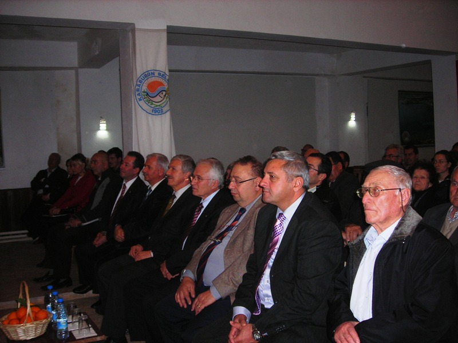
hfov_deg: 49.0
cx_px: 229
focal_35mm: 38
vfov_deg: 37.7
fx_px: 503
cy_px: 172
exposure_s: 1/60.1
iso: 111
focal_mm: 6.3
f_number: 3.2
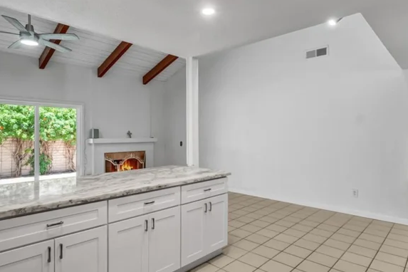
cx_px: 195
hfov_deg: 78.5
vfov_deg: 57.2
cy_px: 135
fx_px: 249
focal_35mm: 22
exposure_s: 1/8
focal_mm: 10
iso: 400
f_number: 9
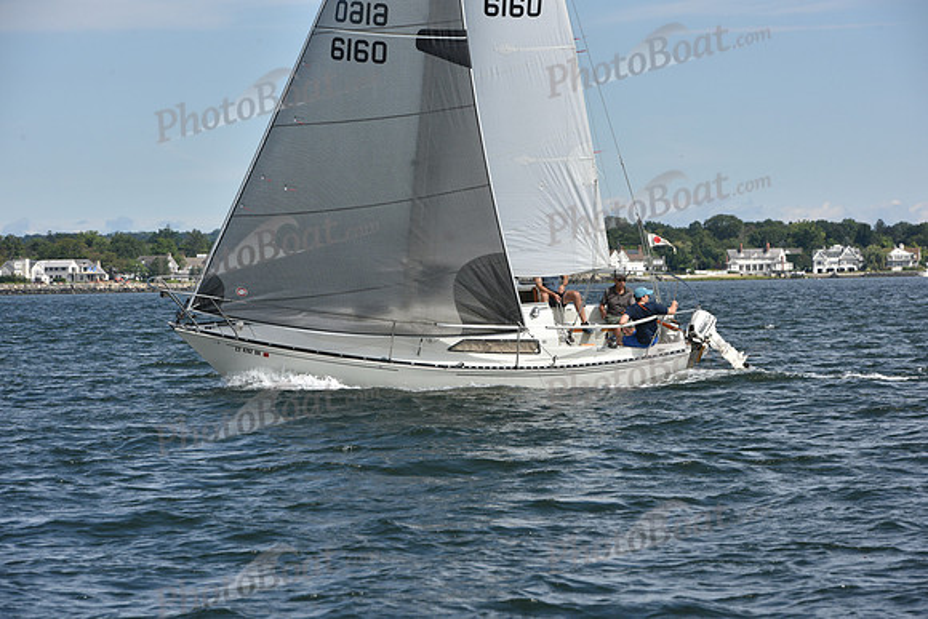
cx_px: 464
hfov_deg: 12.1
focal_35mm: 170
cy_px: 310
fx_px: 4383
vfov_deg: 8.1
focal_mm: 170
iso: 320
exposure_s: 1/1000
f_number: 10
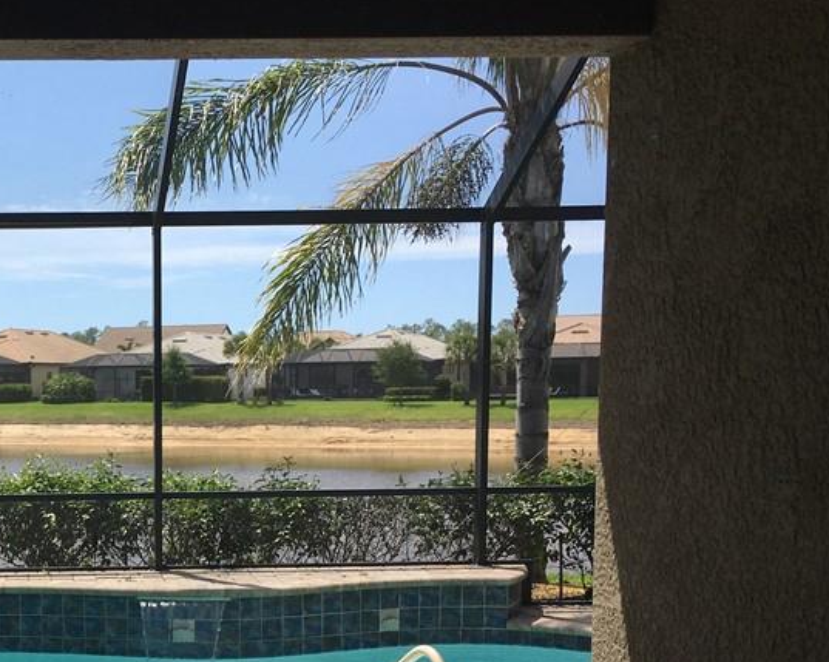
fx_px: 1324
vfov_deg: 27.5
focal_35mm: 54
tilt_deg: -4.8
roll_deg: +0.1
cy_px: 532
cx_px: 74
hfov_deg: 32.9
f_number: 2.2
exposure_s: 1/1202
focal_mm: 4.15
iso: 25
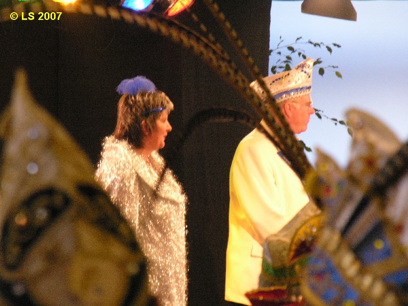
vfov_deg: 4.2
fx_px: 4125
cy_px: 153
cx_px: 204
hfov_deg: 5.7
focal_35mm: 350
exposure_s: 1/21.5
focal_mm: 89
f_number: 5.2
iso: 400
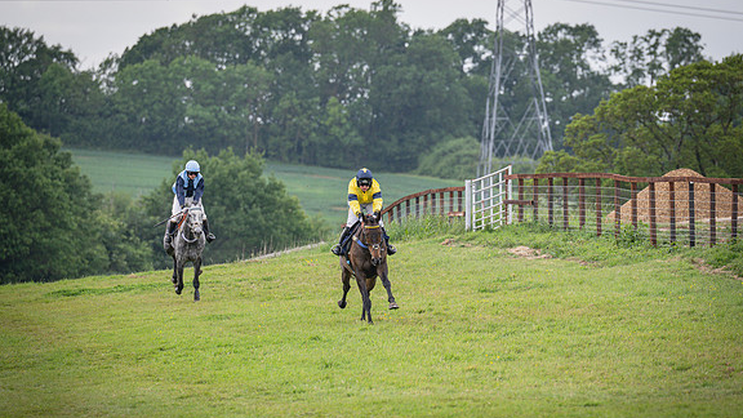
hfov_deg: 6.8
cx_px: 373
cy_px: 240
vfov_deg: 3.8
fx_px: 6226
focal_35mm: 316
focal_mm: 200
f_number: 4
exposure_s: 1/1600
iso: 400
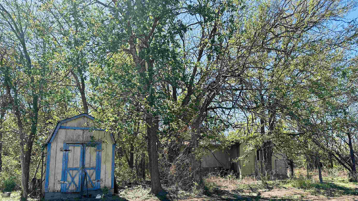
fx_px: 256
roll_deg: -0.6
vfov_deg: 42.4
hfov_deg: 69.9
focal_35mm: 27
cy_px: 130
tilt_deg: +9.2
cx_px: 180
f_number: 1.78
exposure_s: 1/1040
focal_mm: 6.86
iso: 80
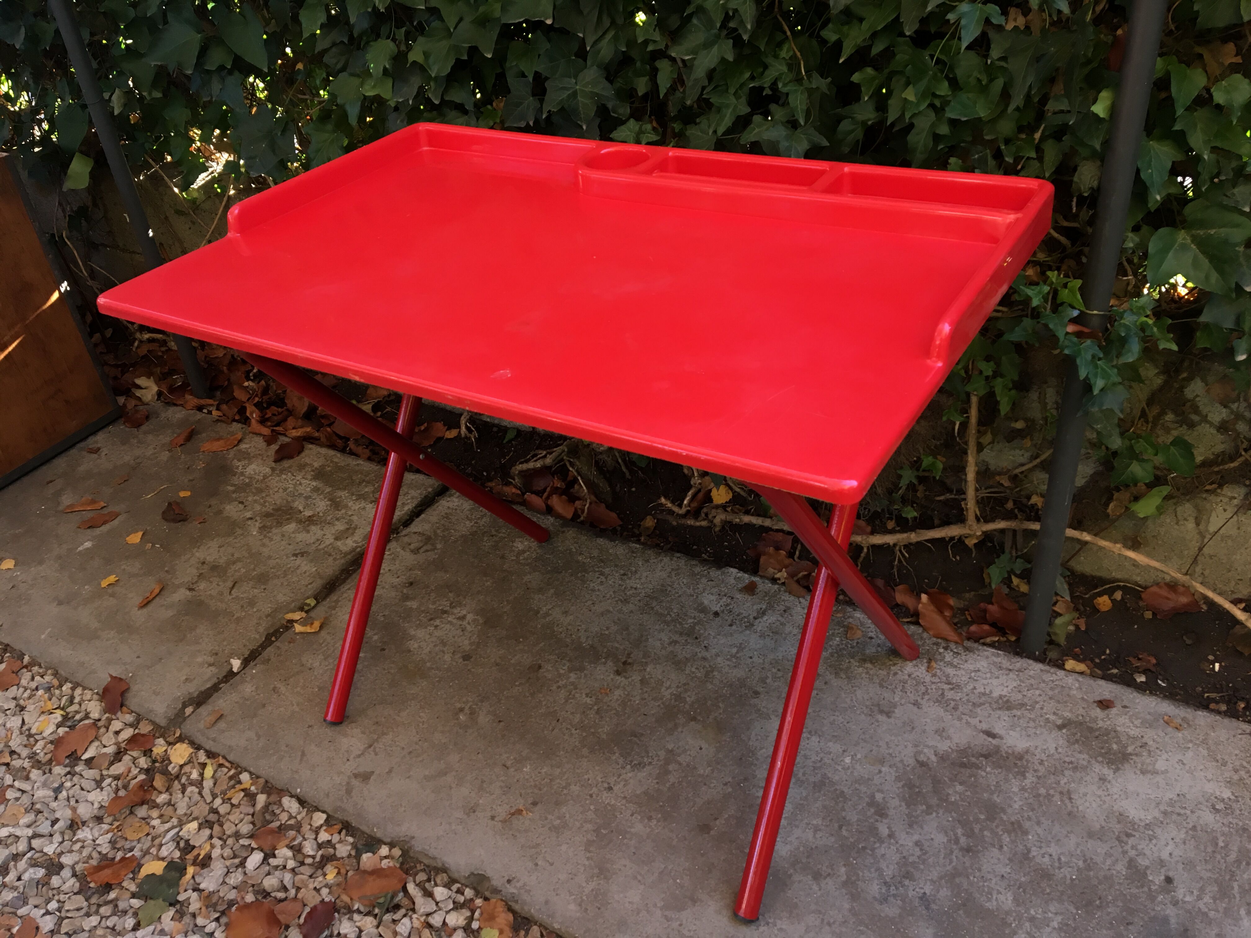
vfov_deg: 48.2
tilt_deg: -34.0
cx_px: 626
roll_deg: +4.7
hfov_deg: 61.7
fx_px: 1048
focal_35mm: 29
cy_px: 469
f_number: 2.2
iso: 32
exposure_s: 1/33
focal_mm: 4.15
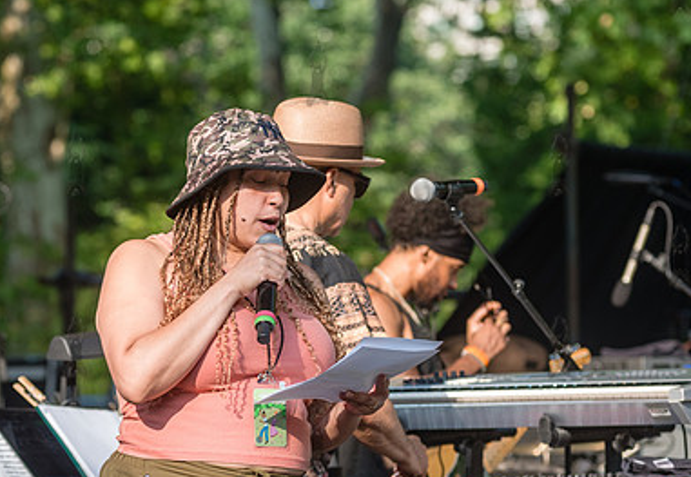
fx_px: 4987
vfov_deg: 5.5
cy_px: 240
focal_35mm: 257
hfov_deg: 7.9
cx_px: 347
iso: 400
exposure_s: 1/640
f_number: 4.5
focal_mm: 155
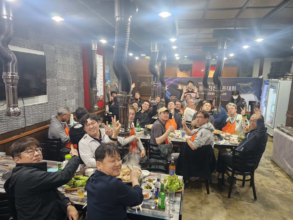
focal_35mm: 23
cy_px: 110
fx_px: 195
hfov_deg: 73.9
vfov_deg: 58.9
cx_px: 146
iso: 800
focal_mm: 6.3
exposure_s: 1/120
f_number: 1.7
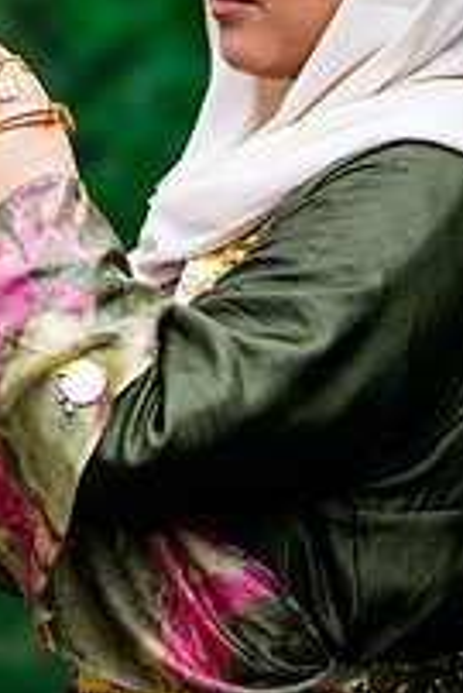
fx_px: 2446
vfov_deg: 16.0
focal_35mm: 127
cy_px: 130
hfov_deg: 10.7
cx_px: -70
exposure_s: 1/8000
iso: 200
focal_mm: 35
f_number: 1.3
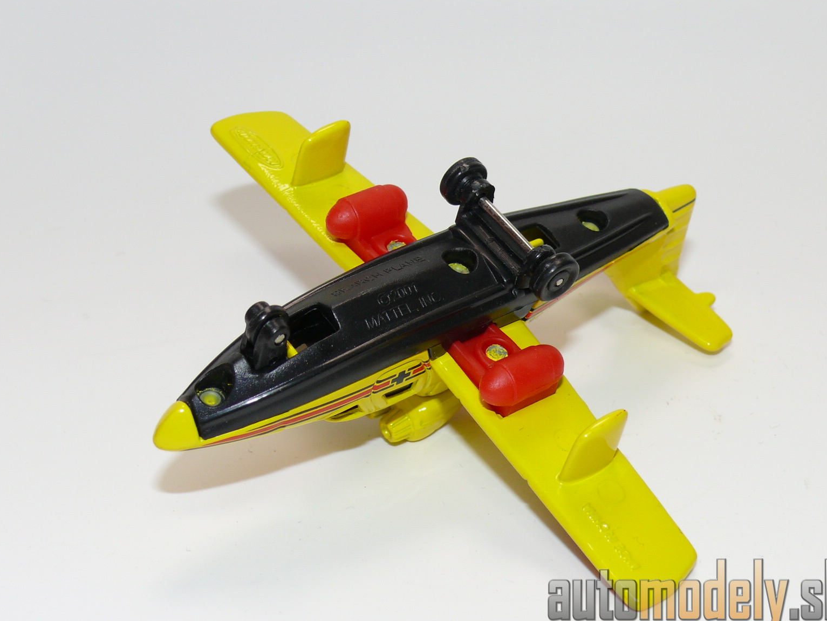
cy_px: 317
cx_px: 423
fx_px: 1720
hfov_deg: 27.0
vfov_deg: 20.4
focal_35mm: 72
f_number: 4
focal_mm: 11
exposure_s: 1/30
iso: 100
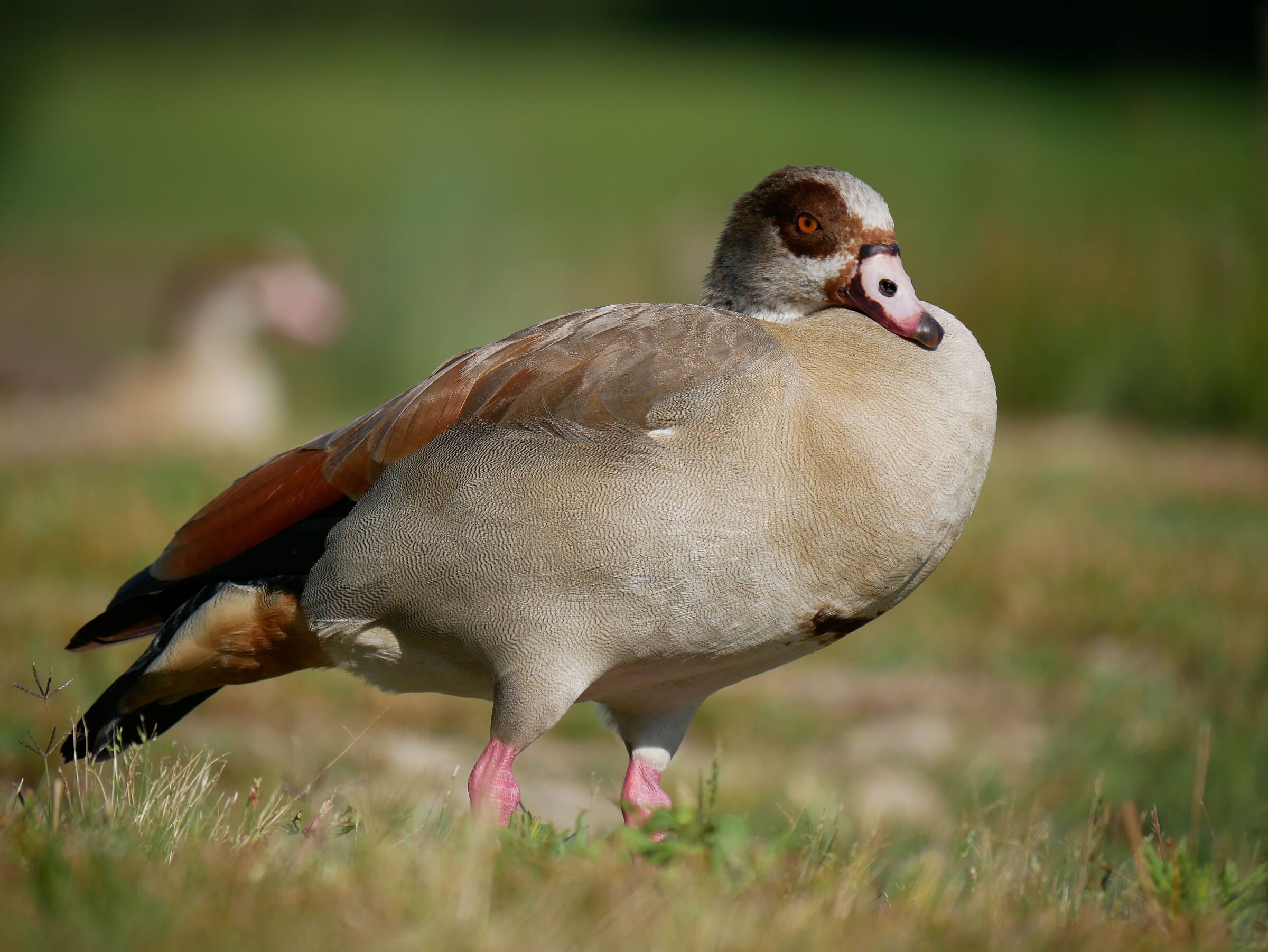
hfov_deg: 3.3
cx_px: 634
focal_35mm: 600
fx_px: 21987
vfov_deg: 2.5
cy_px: 476
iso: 200
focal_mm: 300
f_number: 5.6
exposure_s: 1/1000
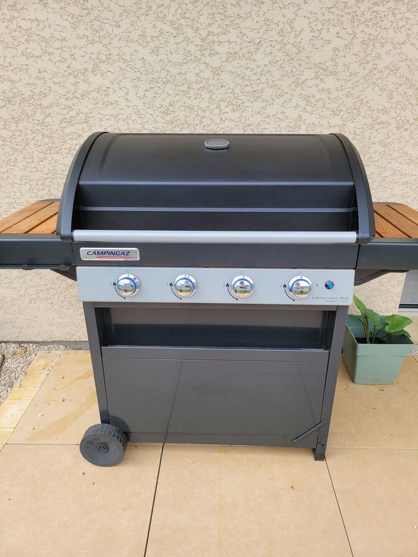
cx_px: 209
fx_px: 419
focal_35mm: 26
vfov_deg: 67.3
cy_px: 278
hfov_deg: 53.1
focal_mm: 5
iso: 40
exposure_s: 1/701
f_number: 1.8
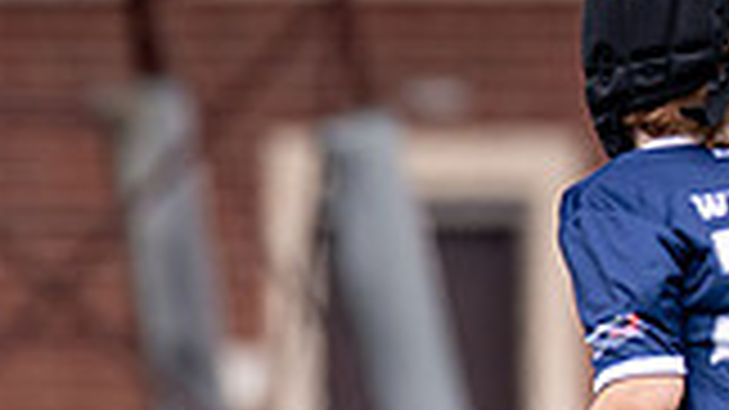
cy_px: 488
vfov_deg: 0.8
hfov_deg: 1.5
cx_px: -20
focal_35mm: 1449
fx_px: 28000
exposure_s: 1/2000
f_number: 2.8
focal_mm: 200
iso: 125
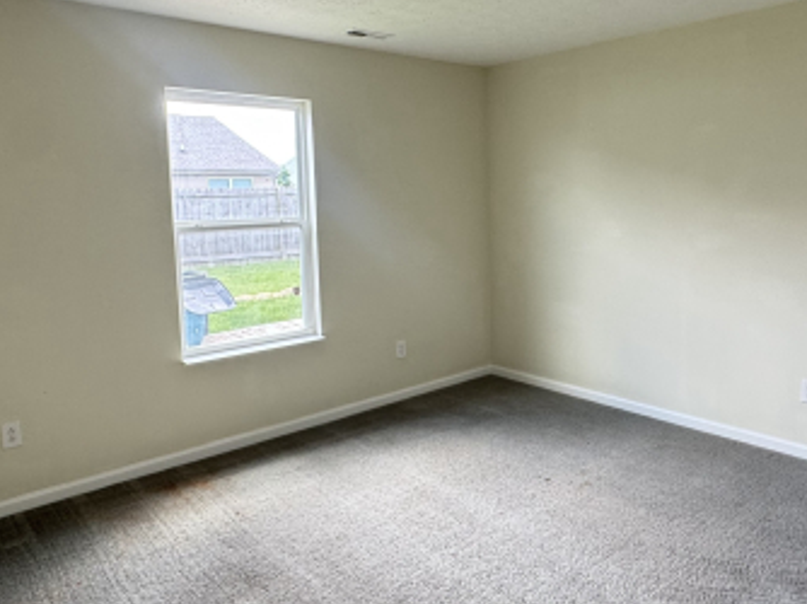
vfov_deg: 49.5
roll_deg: +1.0
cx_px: 446
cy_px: 259
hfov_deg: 63.3
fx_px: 652
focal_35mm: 28
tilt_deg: -4.8
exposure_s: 1/99
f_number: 2.2
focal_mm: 2.22
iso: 160
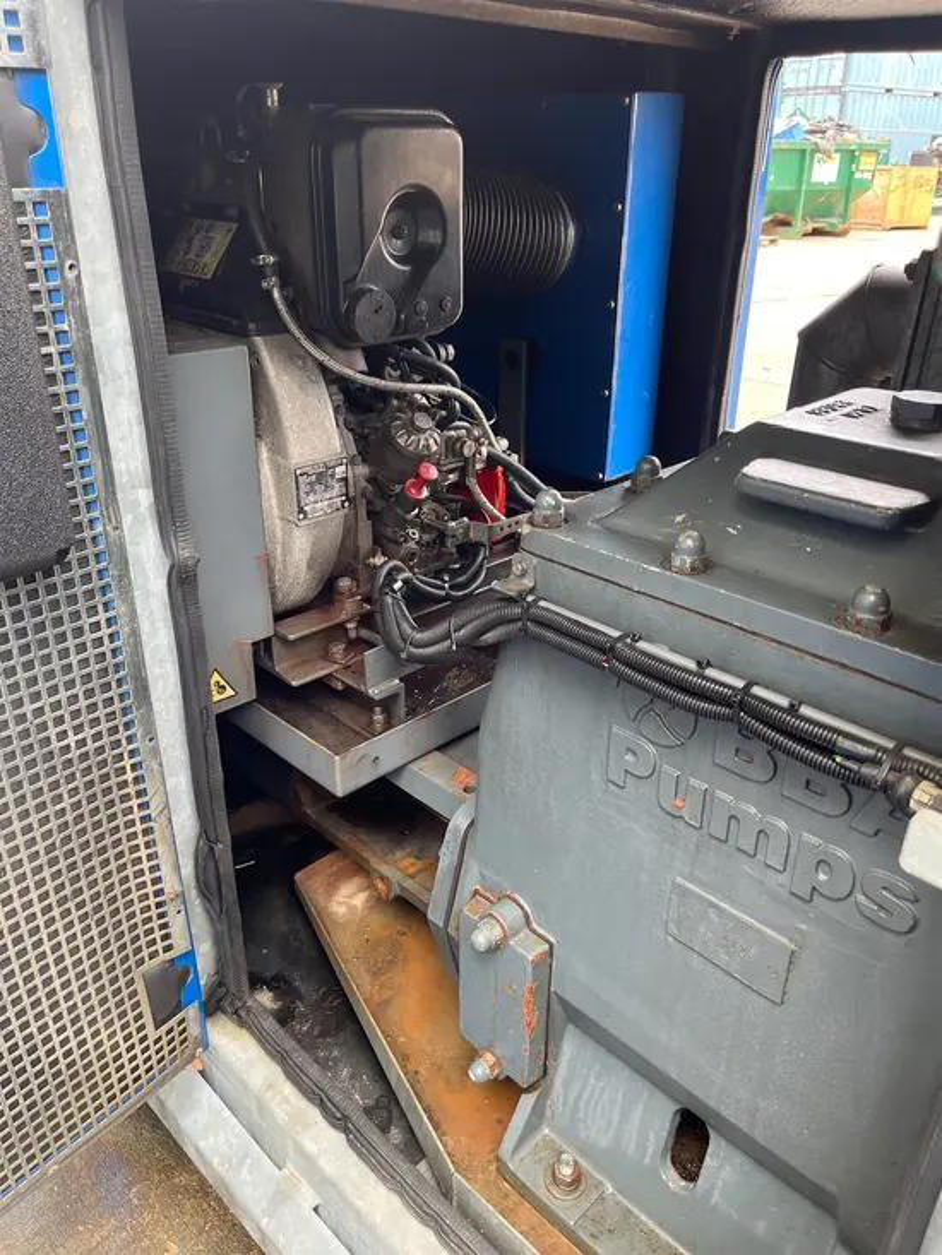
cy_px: 628
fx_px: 943
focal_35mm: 26
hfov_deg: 53.1
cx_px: 471
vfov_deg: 67.3
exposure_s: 1/122
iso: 100
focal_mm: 5.1
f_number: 1.6
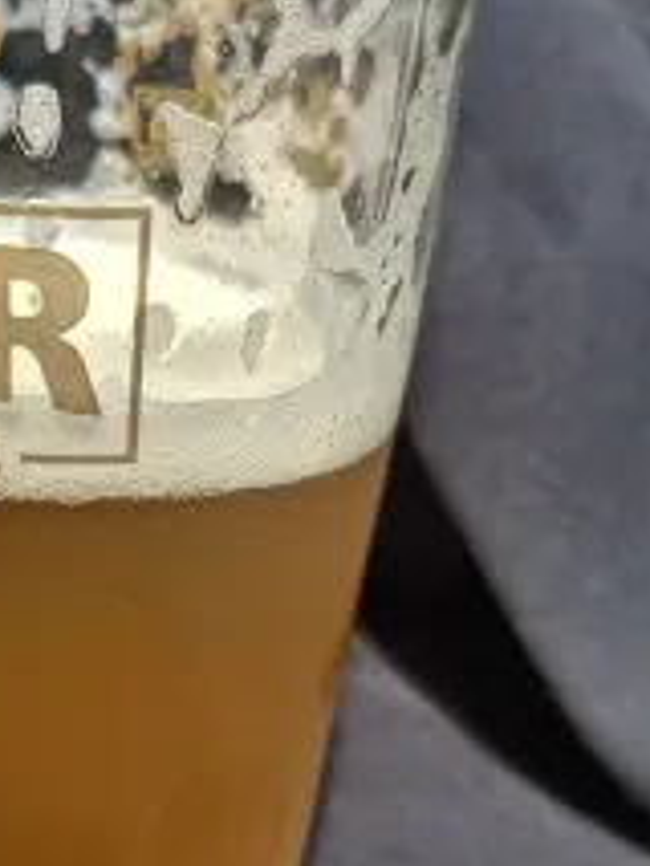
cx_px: 98
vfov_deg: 40.4
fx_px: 1176
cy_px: 415
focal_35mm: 47
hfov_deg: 29.9
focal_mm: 4.69
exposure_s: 1/1159
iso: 32
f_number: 1.8
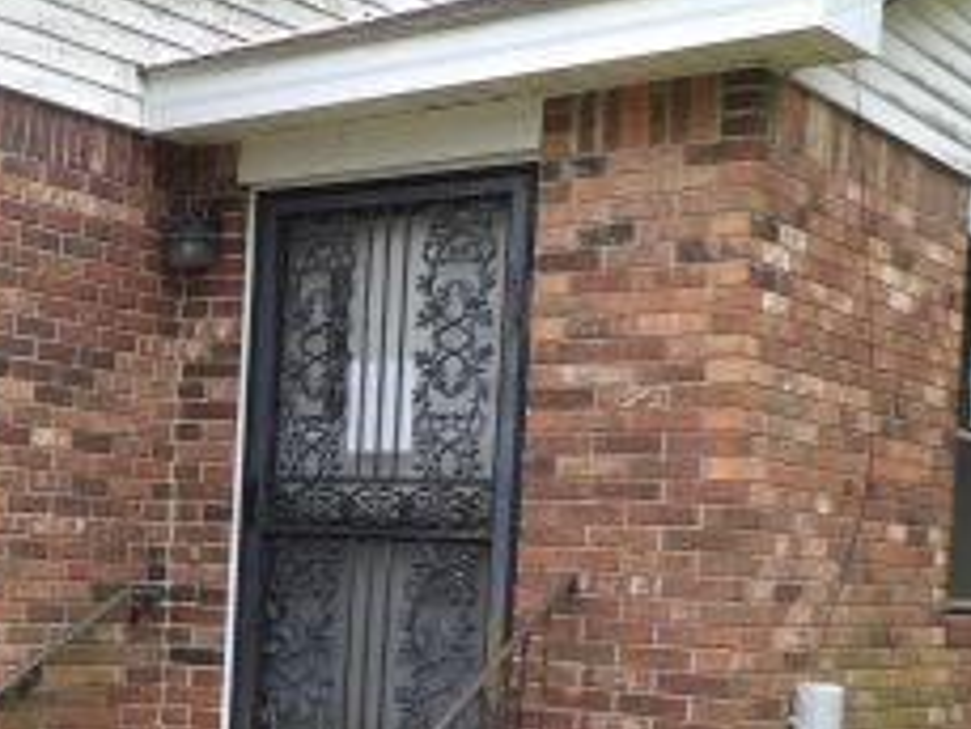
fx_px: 1880
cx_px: -199
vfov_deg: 21.6
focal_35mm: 67
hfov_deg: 25.8
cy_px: 619
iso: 100
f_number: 3.2
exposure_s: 1/236
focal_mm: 4.3
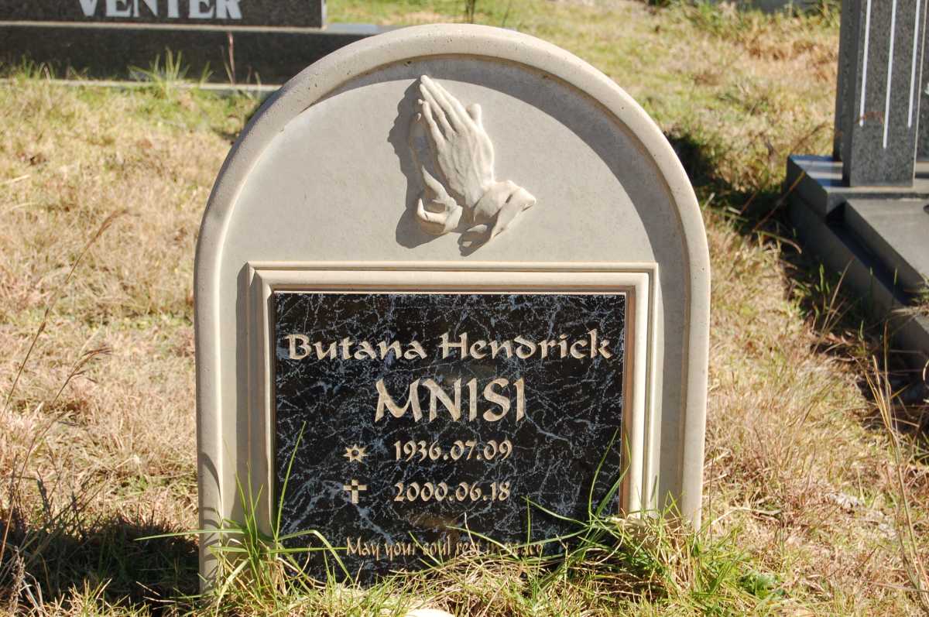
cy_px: 308
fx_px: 2010
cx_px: 464
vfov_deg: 17.4
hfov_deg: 26.0
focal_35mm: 78
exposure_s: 1/320
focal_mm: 52
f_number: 6.3
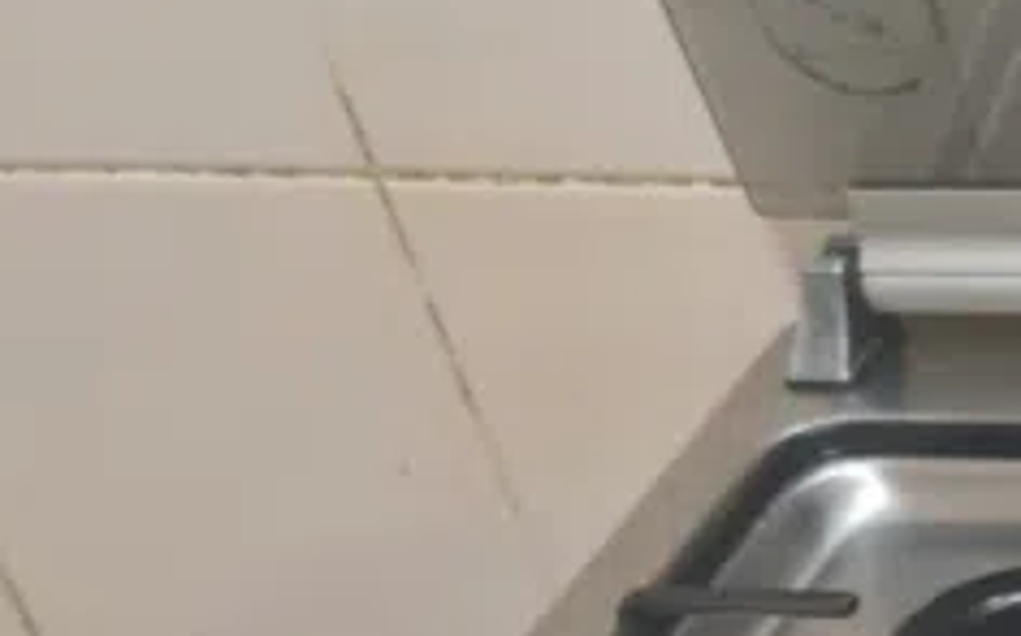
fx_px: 3197
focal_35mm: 115
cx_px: 2111
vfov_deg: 11.0
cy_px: 891
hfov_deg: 14.6
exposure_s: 1/50
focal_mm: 7
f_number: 1.8
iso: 320
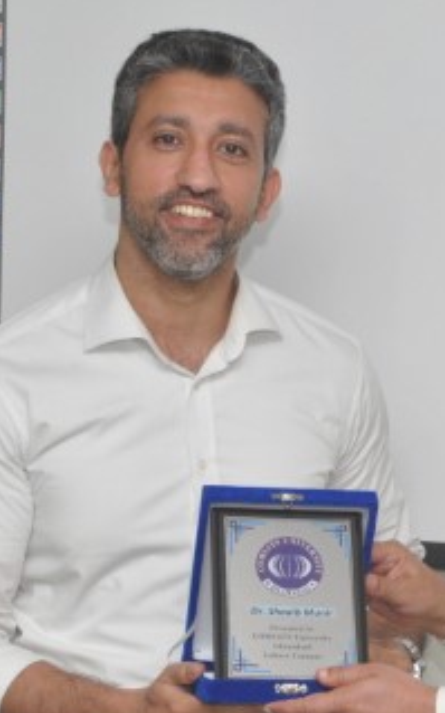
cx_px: 372
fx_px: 3498
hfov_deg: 7.3
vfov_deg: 11.6
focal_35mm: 180
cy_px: 454
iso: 2000
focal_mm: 52
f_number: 7.1
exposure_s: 1/60
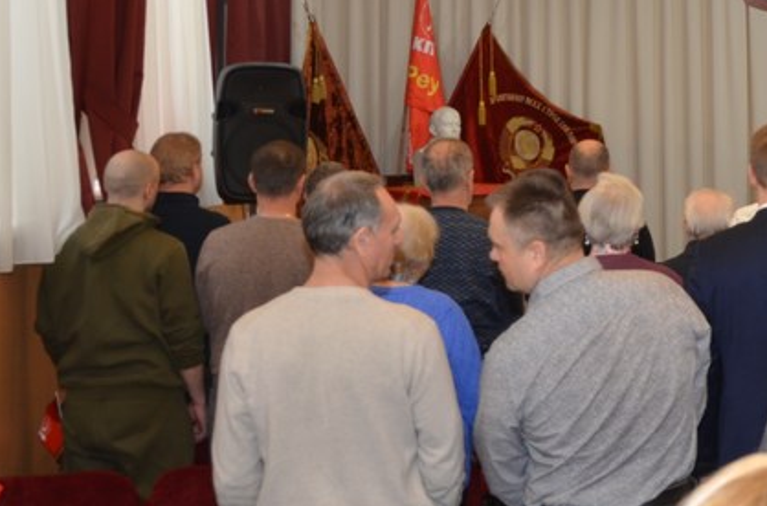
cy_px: -37
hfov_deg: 25.3
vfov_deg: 17.5
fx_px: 1593
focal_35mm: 75
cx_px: 822
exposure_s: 1/60
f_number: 4
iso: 360
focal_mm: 18
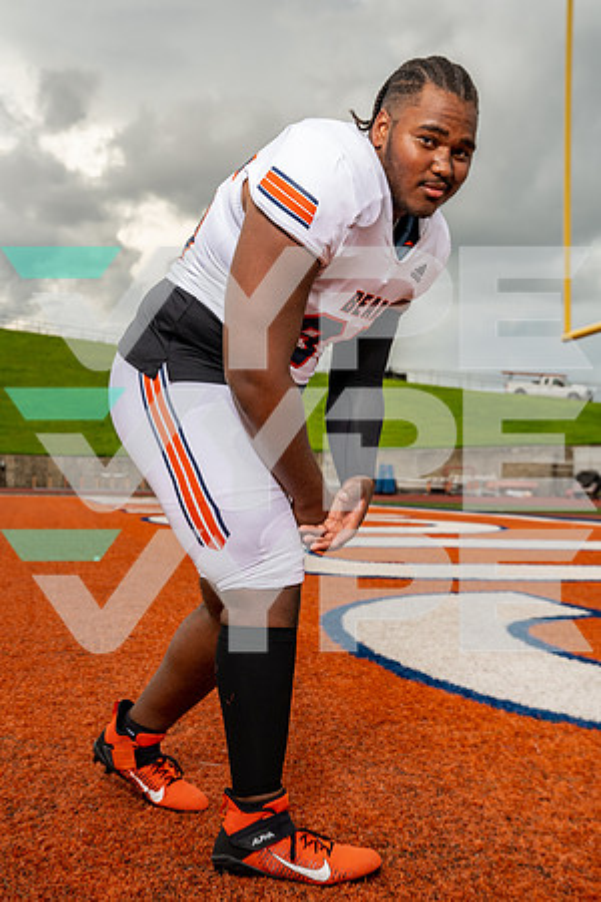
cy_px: 451
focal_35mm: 43
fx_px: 1077
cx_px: 300
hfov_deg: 31.2
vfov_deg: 45.4
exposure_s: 1/250
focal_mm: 43
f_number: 5.6
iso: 100
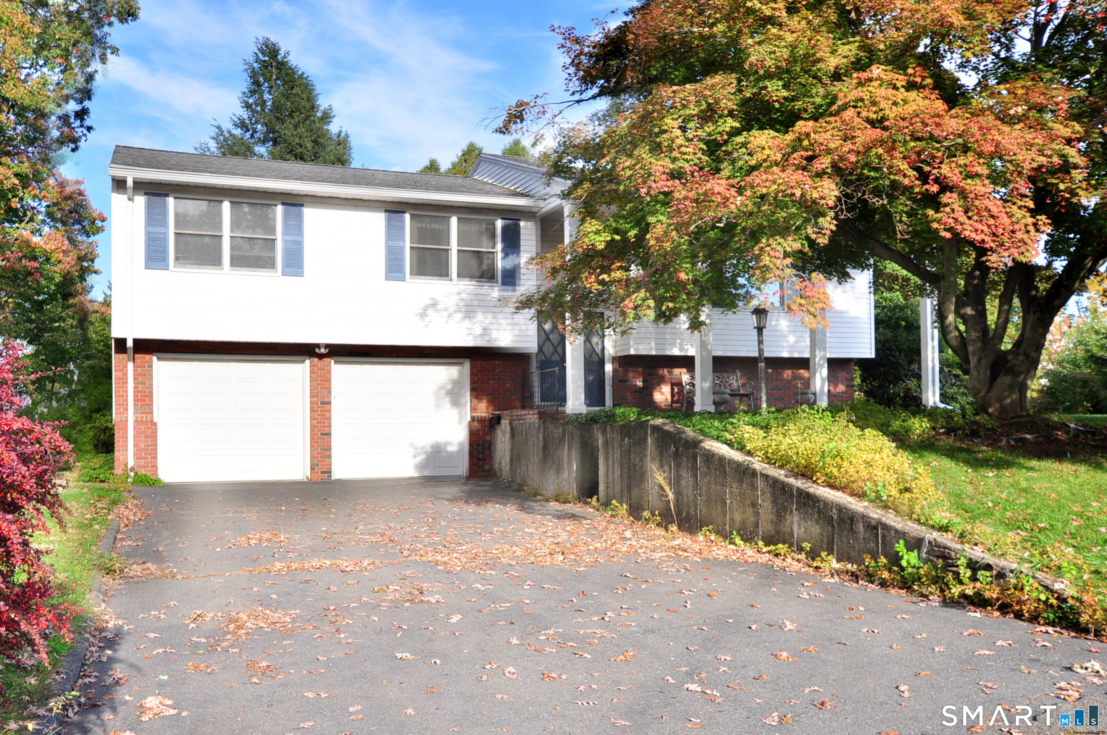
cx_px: 554
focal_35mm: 30
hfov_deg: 62.0
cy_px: 368
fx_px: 921
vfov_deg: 43.5
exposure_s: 1/160
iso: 320
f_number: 8
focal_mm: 20
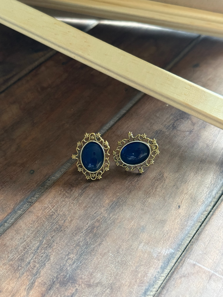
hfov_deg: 30.3
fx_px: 412
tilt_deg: -43.0
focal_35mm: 48
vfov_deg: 39.7
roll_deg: -2.8
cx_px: 112
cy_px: 148
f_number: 1.78
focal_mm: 6.76
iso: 250
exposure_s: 1/57
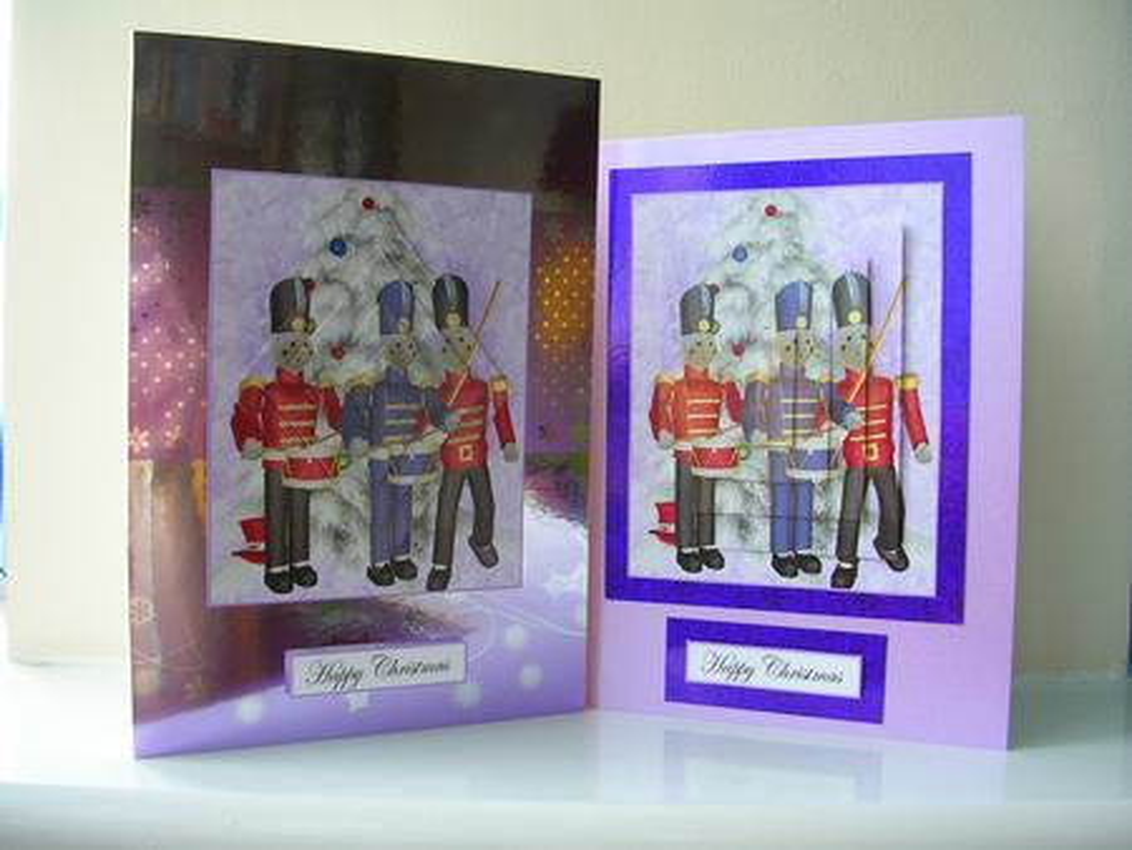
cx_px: 566
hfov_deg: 49.0
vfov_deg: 37.8
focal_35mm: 38
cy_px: 425
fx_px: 1243
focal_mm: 5.8
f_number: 2.8
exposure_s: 1/24
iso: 50
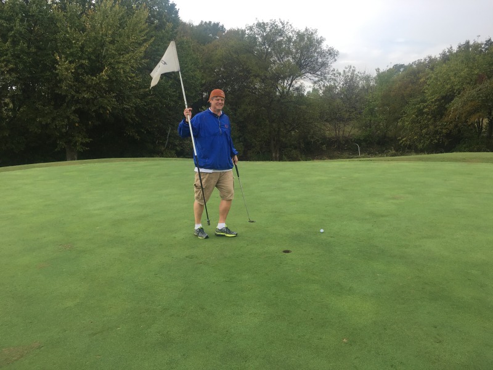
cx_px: 246
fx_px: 413
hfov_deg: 61.7
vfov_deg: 48.2
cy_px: 185
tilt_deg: -9.0
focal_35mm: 29
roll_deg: +1.8
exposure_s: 1/478
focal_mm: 4.15
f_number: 2.2
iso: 25
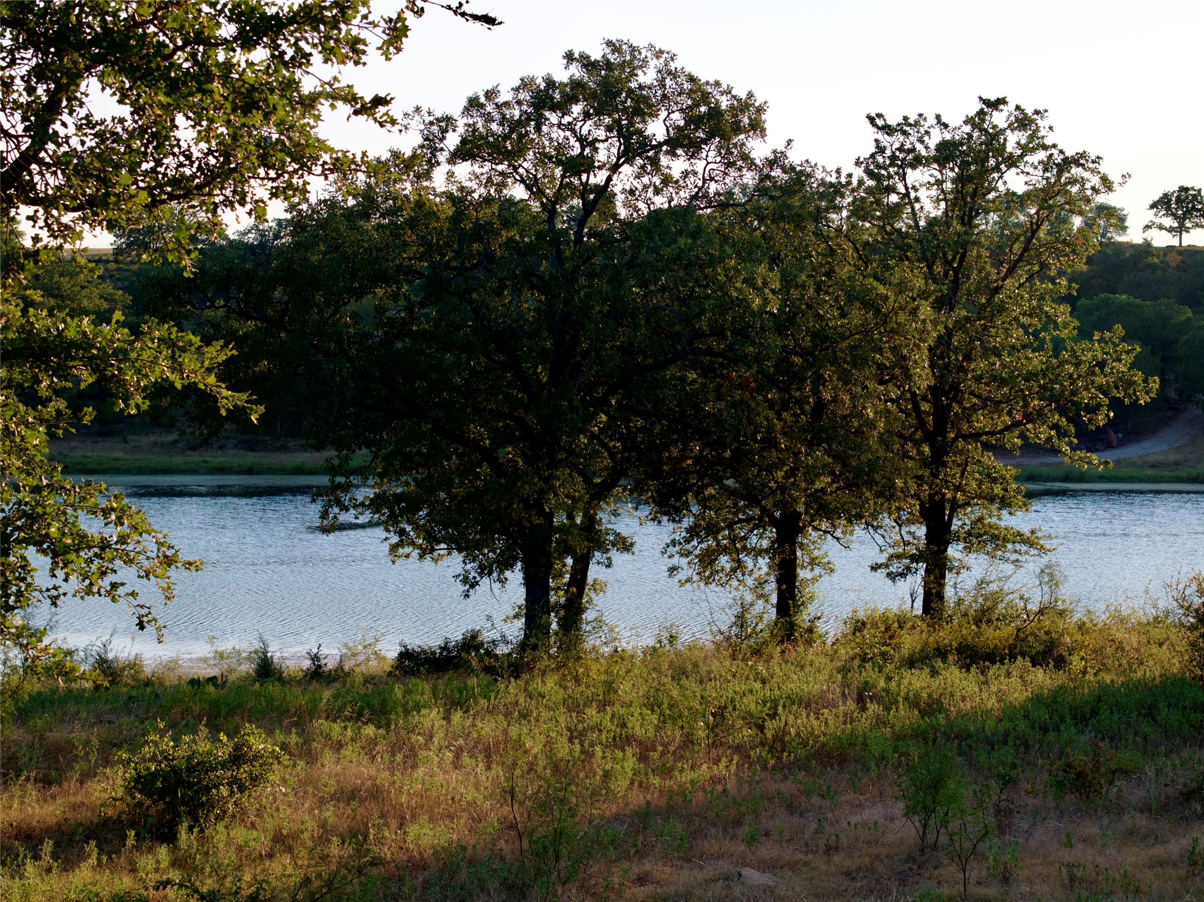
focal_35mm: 70
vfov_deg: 21.0
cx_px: 602
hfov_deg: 27.8
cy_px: 451
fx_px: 2434
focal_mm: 19.35
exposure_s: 1/40
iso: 270
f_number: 2.8
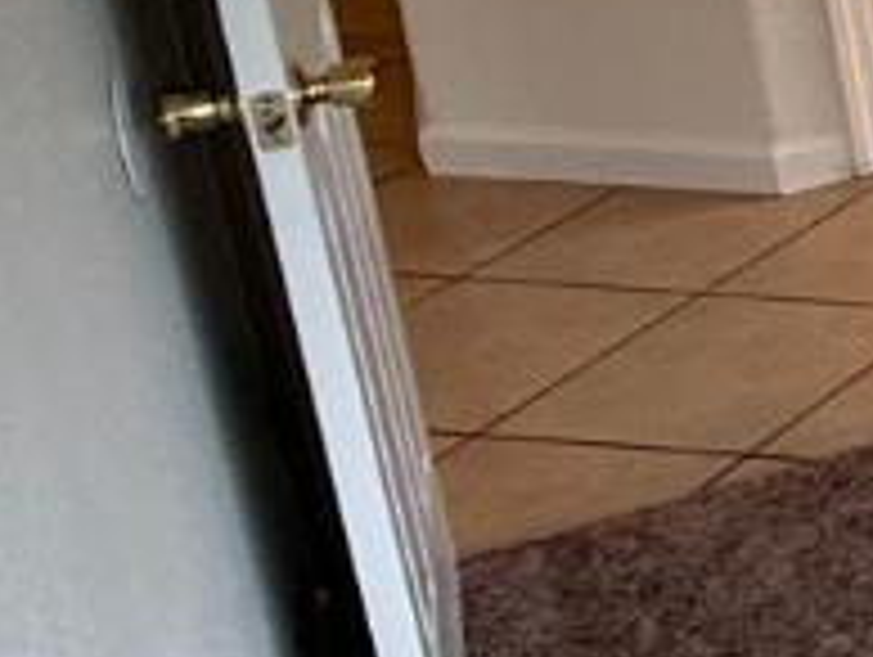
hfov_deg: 11.4
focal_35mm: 108
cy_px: -268
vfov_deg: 13.1
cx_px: 2570
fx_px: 2727
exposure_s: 1/120
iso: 100
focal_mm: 2.22
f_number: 2.2
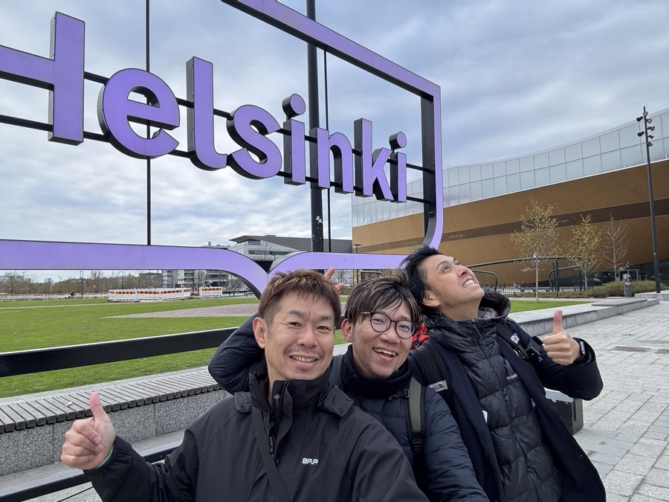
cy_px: 251
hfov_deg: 73.9
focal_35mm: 23
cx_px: 334
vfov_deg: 58.9
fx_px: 445
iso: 25
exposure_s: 1/265
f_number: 1.9
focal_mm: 2.69
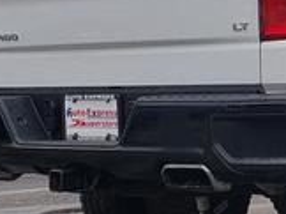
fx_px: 850
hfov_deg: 17.3
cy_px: 73
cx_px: 425
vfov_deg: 14.3
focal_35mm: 103
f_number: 2.4
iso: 50
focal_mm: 4.3
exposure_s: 1/509
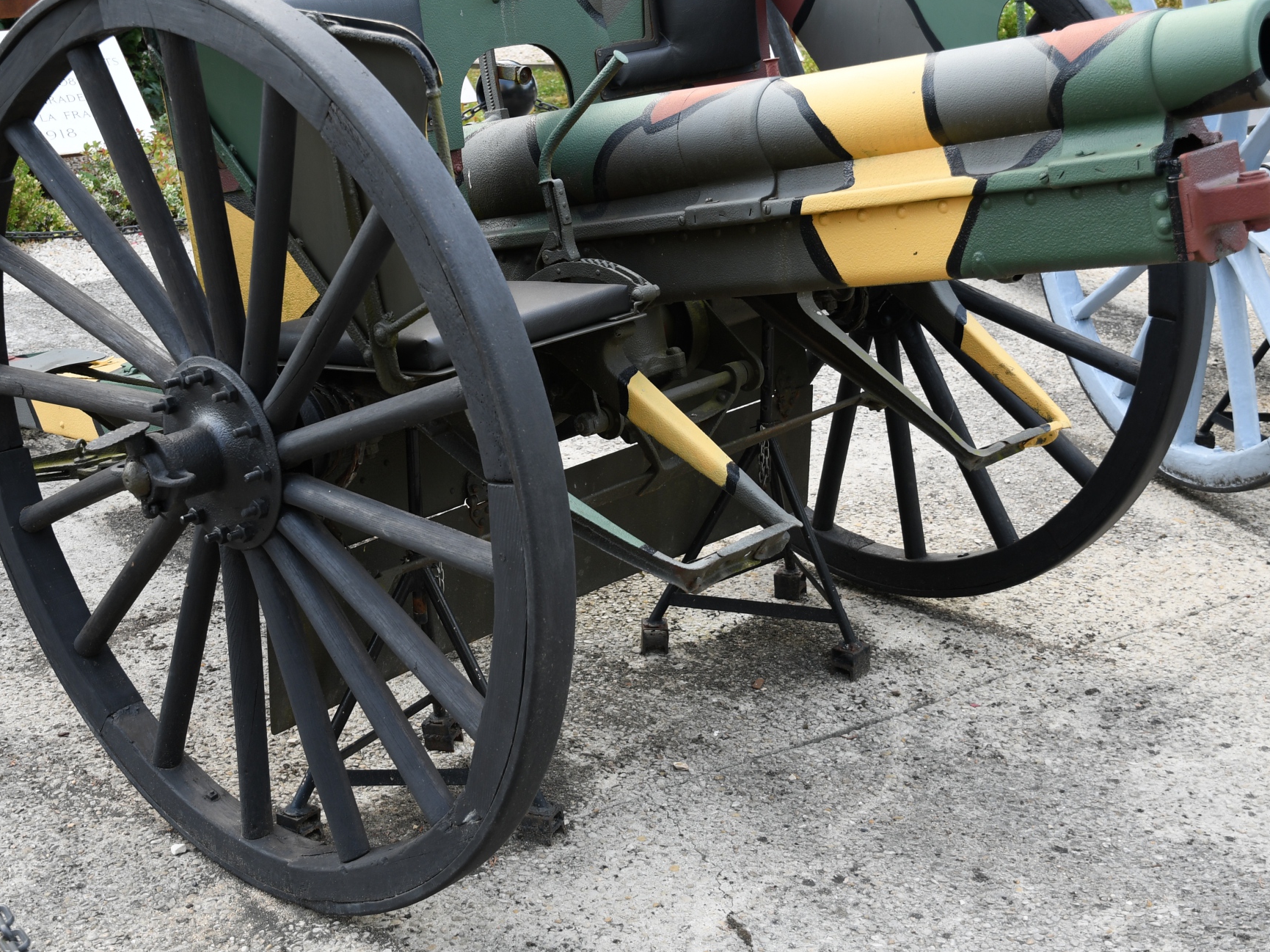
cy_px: 403
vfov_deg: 28.0
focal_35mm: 52
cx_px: 602
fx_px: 1908
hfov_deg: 36.8
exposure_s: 1/60
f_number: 4
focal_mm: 26
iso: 125
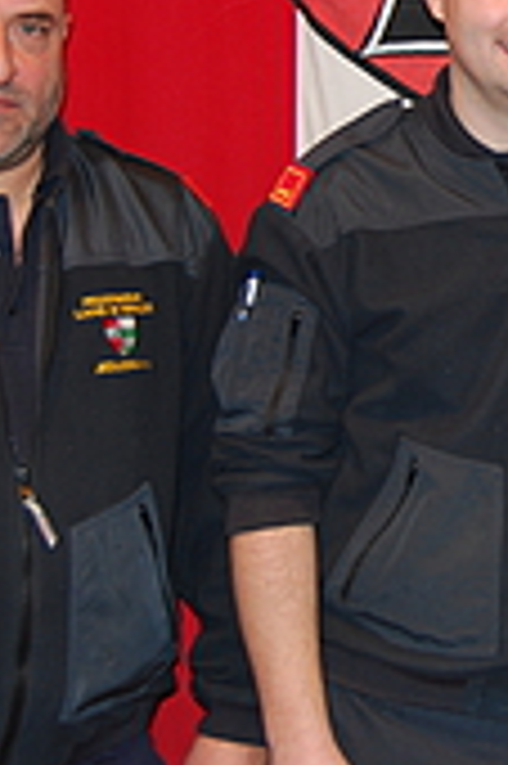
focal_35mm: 96
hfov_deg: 13.7
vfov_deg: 20.8
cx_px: 650
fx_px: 2044
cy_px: 108
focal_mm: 23
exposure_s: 1/60
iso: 200
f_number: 3.8
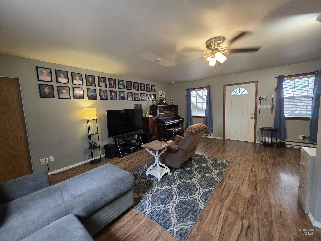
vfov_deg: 89.9
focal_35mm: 13
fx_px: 121
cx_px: 160
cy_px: 120
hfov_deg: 106.2
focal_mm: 2.2
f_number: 1.9
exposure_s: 1/60
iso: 320
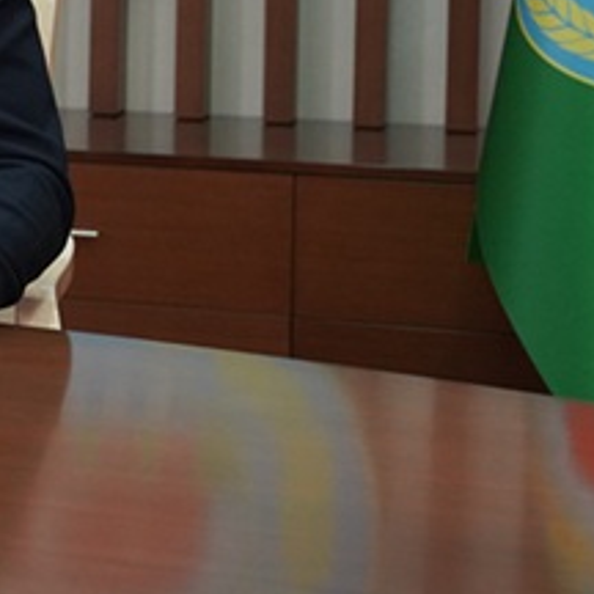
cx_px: -330
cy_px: -44
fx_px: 2058
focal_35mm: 106
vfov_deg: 16.0
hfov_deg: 15.1
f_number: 4
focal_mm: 32
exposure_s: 1/160
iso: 3200
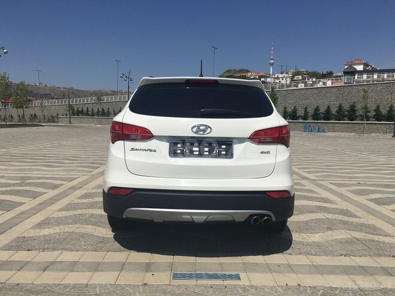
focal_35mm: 29
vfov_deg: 48.2
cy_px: 148
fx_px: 331
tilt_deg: -4.4
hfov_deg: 61.7
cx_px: 198
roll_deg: -1.7
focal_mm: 4.15
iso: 25
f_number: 2.2
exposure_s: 1/4274
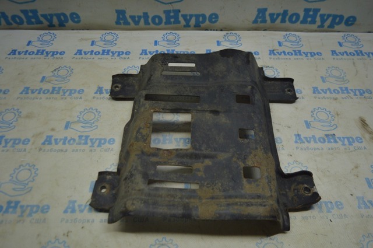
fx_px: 279
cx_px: 186
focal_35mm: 27
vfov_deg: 47.8
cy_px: 124
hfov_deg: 67.4
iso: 400
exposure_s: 1/200
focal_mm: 18
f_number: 3.5
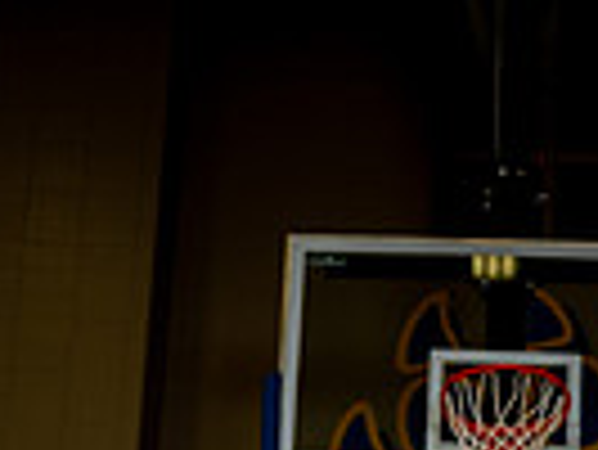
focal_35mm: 88
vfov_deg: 13.6
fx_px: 1522
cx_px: 481
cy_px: 972
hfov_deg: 21.9
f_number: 4
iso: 160
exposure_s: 1/250
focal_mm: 27
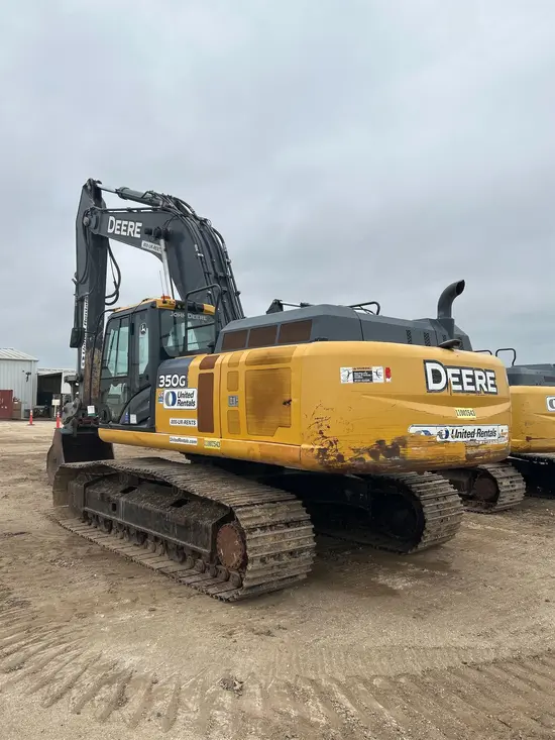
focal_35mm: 26
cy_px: 370
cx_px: 278
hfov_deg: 53.1
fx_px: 556
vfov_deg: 67.3
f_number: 1.5
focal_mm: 5.7
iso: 50
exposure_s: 1/1431
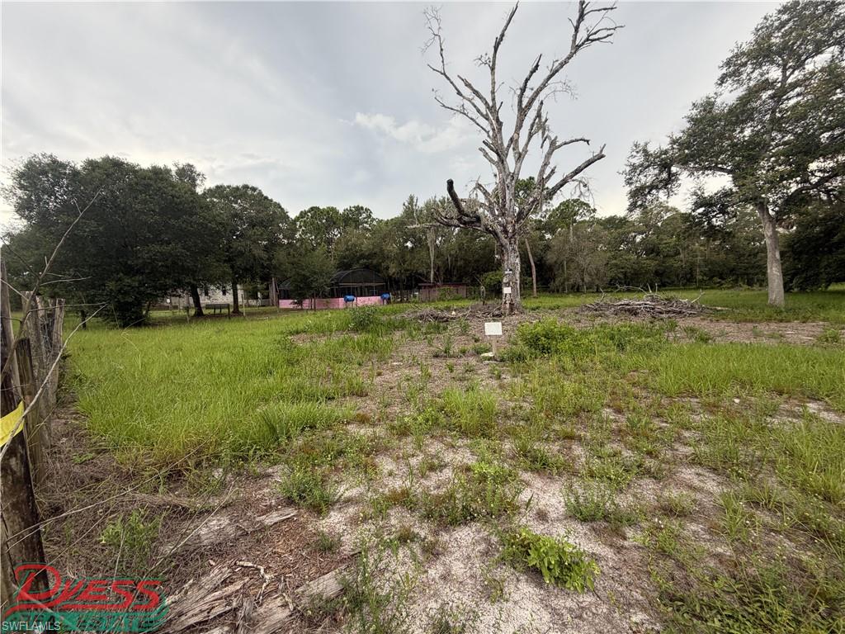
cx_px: 422
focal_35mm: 14
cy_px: 317
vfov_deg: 85.7
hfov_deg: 102.1
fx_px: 342
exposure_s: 1/191
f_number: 2.2
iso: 40
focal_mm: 2.22
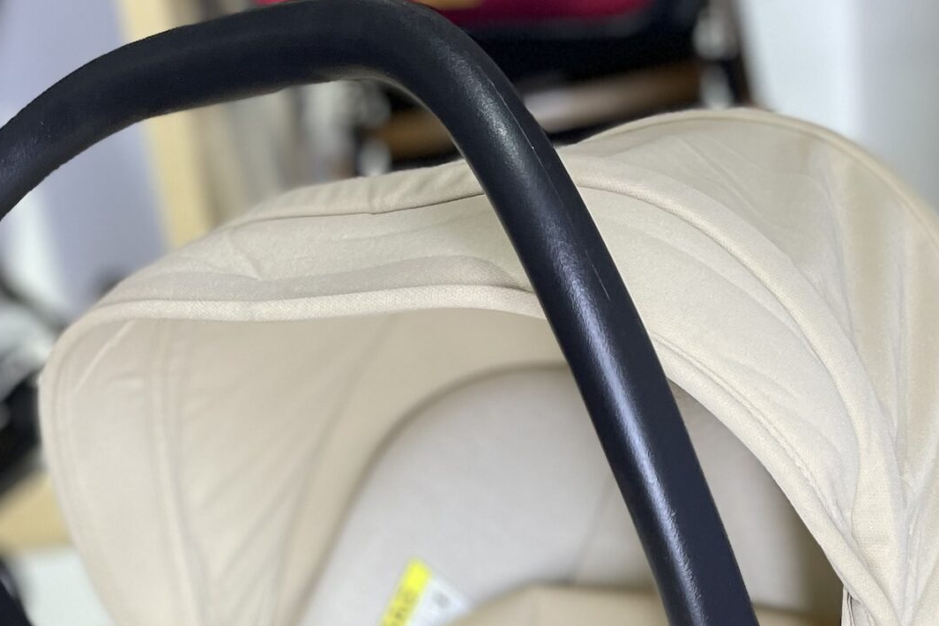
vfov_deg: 18.5
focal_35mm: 65
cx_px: 319
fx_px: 1695
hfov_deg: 30.7
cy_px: 944
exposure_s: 1/100
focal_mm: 4.2
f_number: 1.6
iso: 100
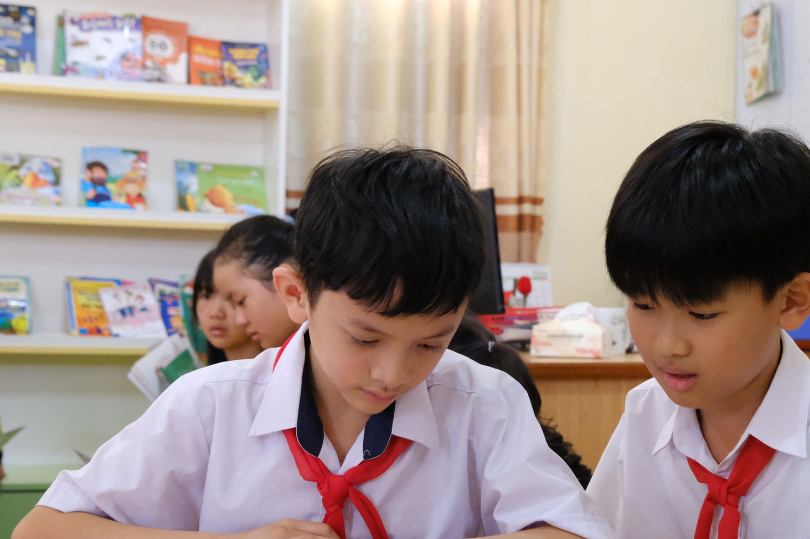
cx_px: 468
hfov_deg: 30.1
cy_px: 336
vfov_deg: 20.2
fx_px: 1506
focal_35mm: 67
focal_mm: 32.5
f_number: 5
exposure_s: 1/250
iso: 8000
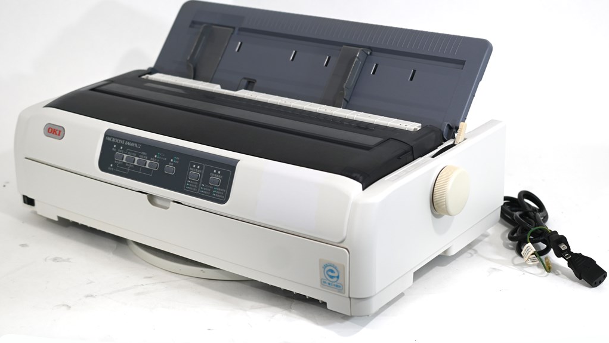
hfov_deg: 33.3
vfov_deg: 19.1
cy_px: 156
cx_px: 305
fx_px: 1017
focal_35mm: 63
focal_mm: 40
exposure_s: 1/60
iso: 200
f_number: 2.8
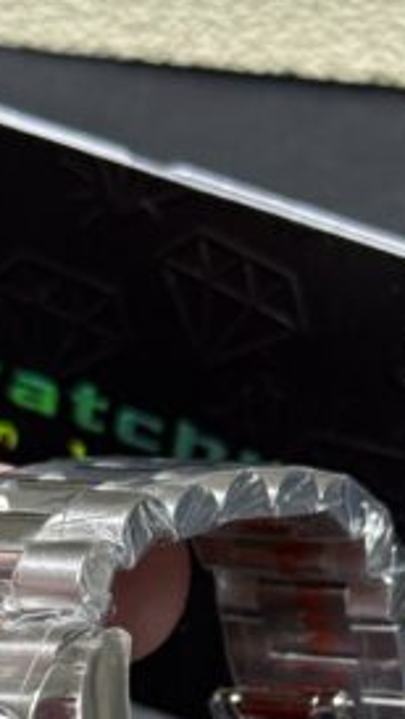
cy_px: 824
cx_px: 181
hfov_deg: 7.9
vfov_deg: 13.7
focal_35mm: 153
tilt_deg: -63.5
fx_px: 2915
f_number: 1.78
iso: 160
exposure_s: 1/100
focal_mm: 6.76
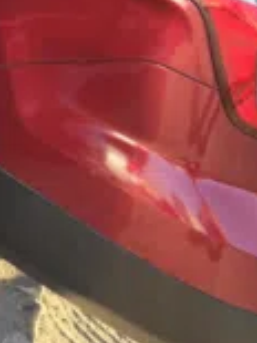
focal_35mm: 79
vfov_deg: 21.5
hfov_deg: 17.9
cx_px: -29
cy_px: -143
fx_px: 783
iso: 40
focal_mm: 6.3
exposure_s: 1/180
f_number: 1.7
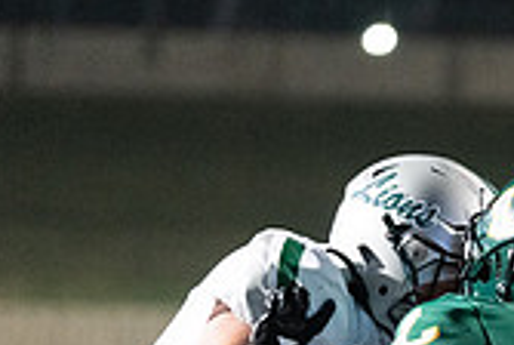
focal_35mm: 487
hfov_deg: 4.2
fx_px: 6966
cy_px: 458
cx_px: 829
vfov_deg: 2.8
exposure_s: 1/1250
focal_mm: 135
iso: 5000
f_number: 2.8
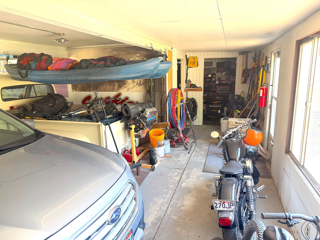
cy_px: 120
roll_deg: +1.2
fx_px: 222
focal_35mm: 24
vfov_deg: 56.8
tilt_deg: -12.0
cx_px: 160
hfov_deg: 71.6
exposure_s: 1/121
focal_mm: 6.76
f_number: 1.78
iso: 200
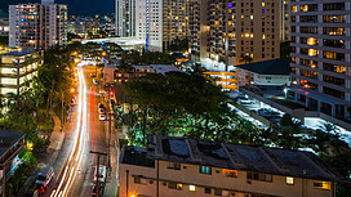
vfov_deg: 30.0
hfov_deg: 46.3
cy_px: 24
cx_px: 19
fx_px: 354
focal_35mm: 38
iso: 200
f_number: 11
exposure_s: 10
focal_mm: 17
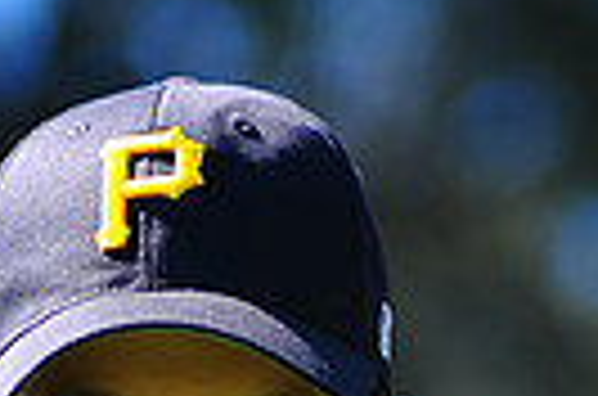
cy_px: 724
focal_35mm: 787
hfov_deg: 2.6
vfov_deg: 1.7
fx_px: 13042
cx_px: 211
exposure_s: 1/640
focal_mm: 180
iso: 200
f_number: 4
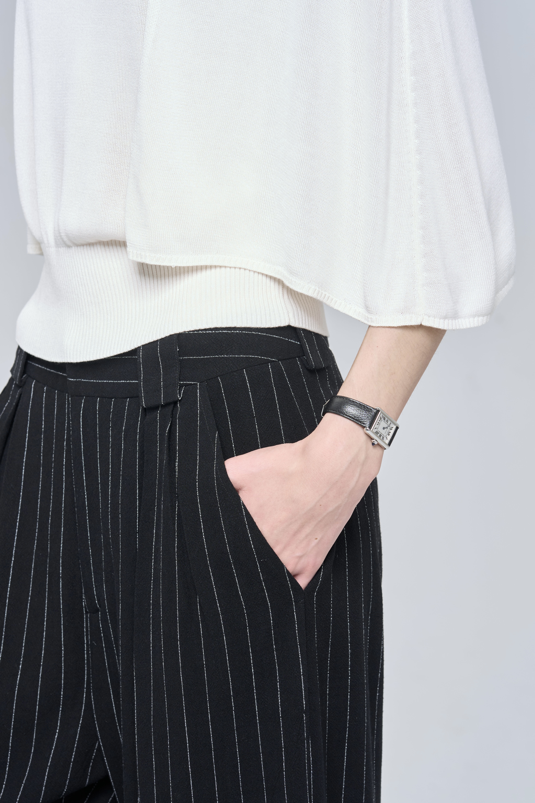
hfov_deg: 16.1
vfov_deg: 23.9
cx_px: 268
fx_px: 1895
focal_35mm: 85
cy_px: 402
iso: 200
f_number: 8
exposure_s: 1/125
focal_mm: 85
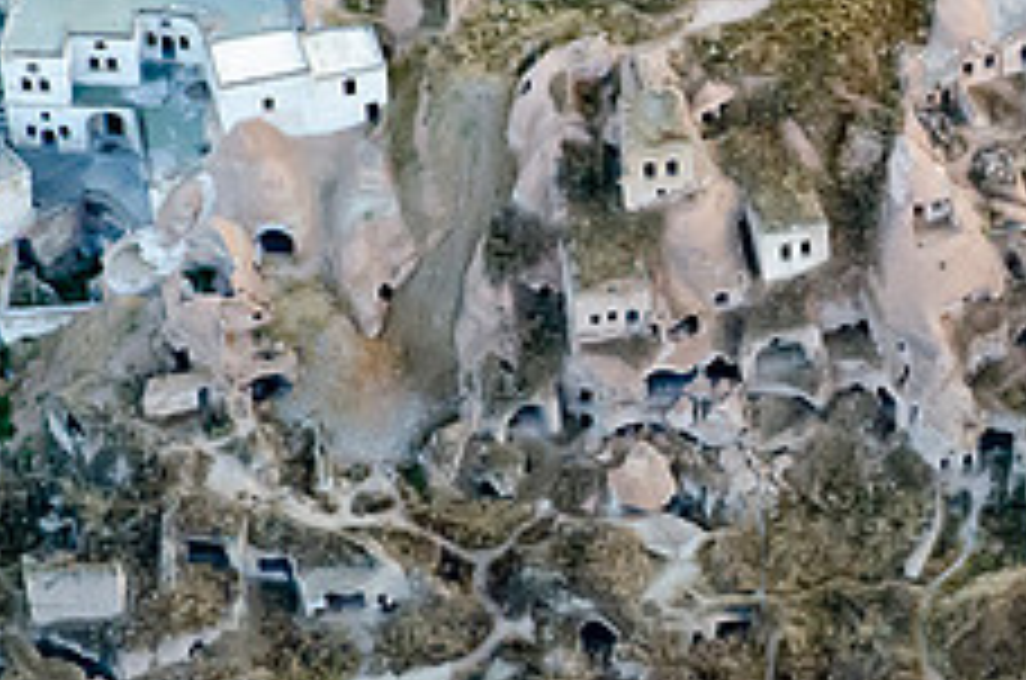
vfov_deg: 4.8
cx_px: 1130
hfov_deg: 7.2
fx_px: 8134
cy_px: 320
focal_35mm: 286
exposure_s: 1/500
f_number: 5.6
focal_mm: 75
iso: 2500
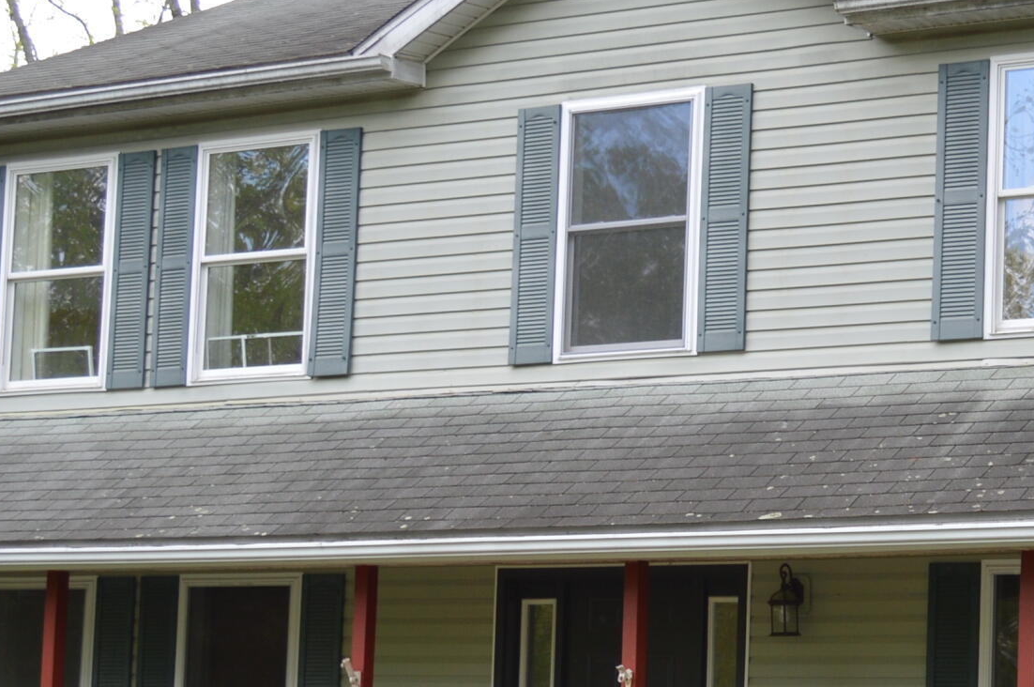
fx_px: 2811
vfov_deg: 13.9
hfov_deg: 20.4
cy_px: 519
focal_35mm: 98
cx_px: 934
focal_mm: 24
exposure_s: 1/125
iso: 125
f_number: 4
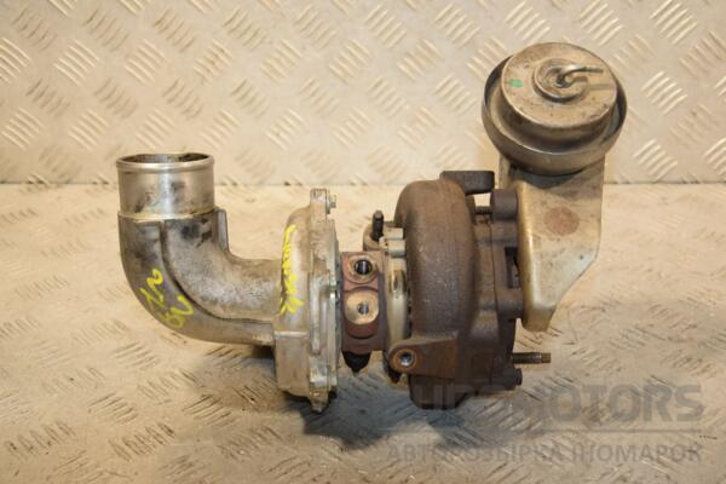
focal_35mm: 51
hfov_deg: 38.9
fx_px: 1028
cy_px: 242
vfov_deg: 26.5
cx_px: 363
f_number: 5
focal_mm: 34
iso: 800
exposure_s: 1/200
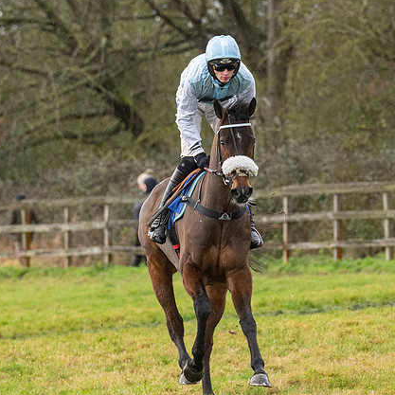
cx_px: 233
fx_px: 6481
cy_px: 224
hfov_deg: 3.5
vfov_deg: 3.5
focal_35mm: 502
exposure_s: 1/500
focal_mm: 200
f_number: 5
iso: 800
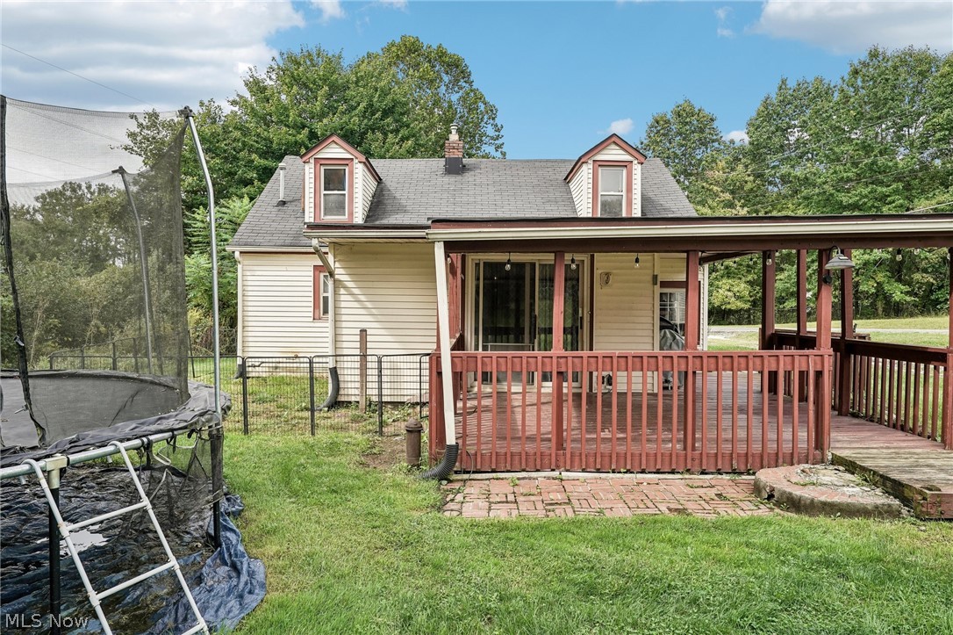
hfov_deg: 73.8
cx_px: 476
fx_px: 635
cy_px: 318
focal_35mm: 24
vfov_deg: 53.1
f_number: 8
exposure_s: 1/100
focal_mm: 24
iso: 100
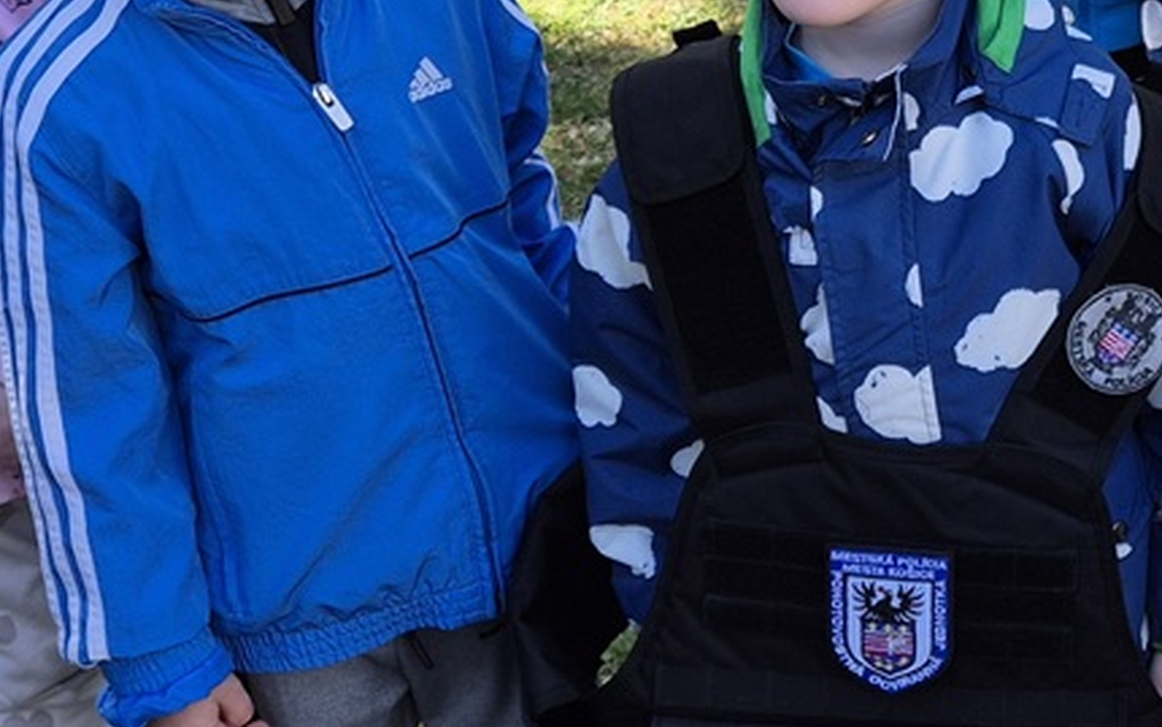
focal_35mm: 85
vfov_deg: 15.2
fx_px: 2693
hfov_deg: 22.5
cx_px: 1386
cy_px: 74
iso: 25
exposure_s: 1/326
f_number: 1.8
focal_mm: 5.4
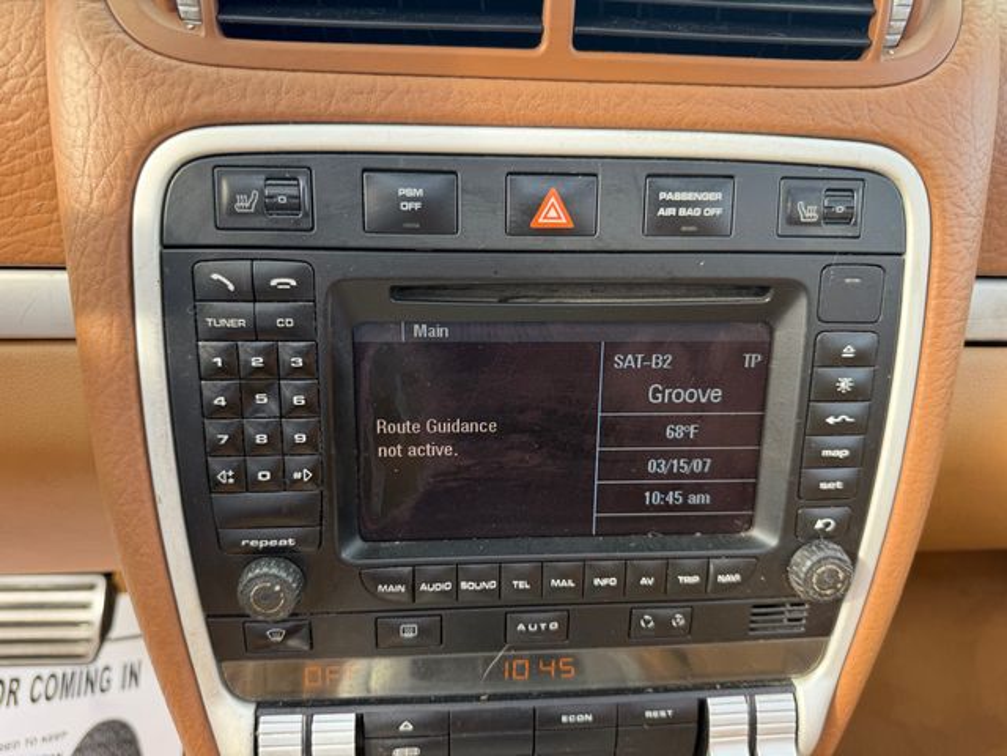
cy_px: 378
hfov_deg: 71.6
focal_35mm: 24
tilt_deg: -24.2
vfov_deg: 56.8
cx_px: 504
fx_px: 698
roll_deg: +1.0
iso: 100
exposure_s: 1/189
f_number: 1.78
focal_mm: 6.76
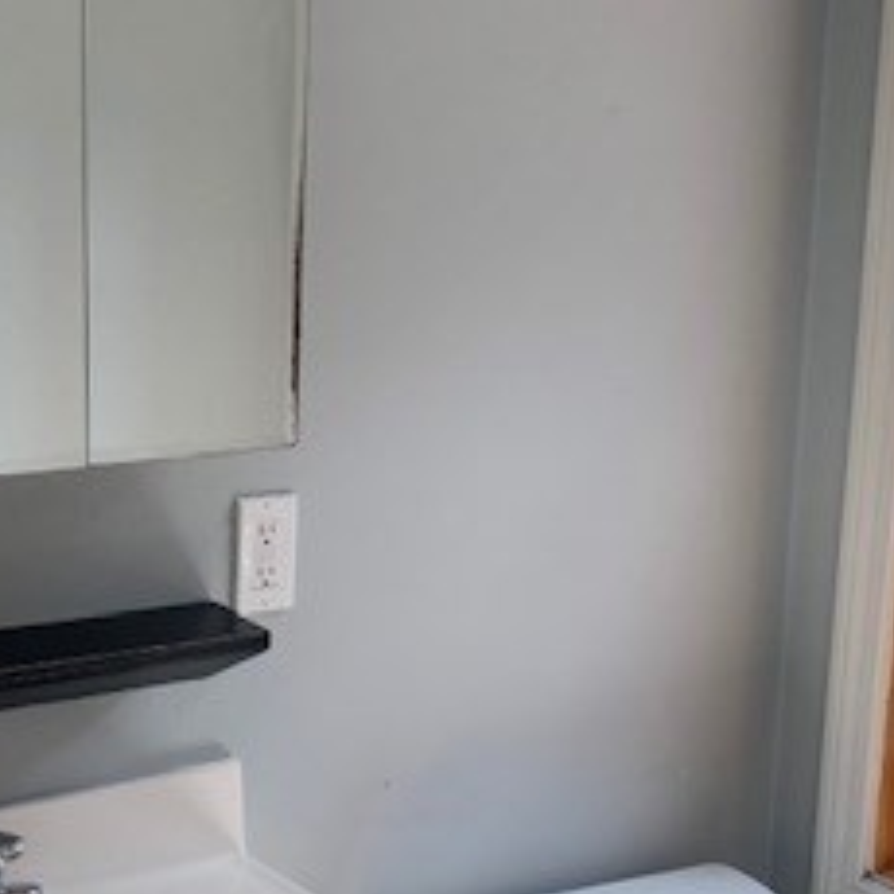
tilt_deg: -13.8
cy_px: 614
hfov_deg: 26.6
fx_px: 1870
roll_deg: +0.1
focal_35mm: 64
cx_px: 229
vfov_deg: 26.7
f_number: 1.8
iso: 25
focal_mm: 4.25
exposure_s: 1/123
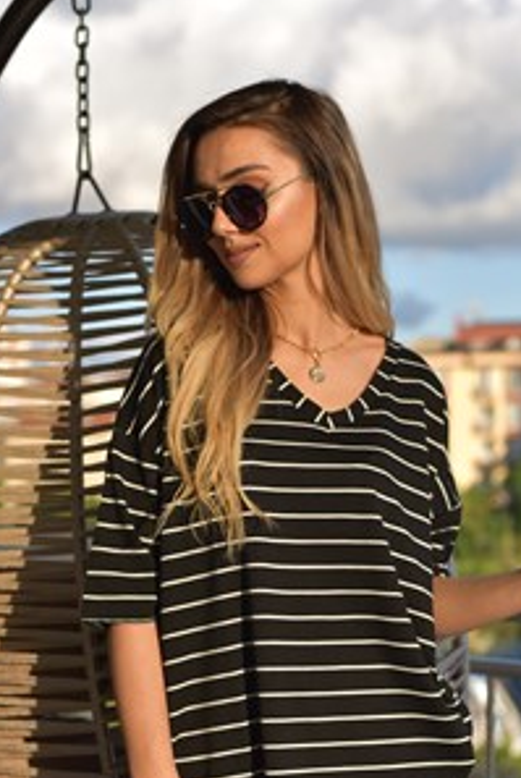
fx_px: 1687
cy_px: 587
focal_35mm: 78
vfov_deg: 25.6
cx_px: 288
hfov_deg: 17.5
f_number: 3.5
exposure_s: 1/8000
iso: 800
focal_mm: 50
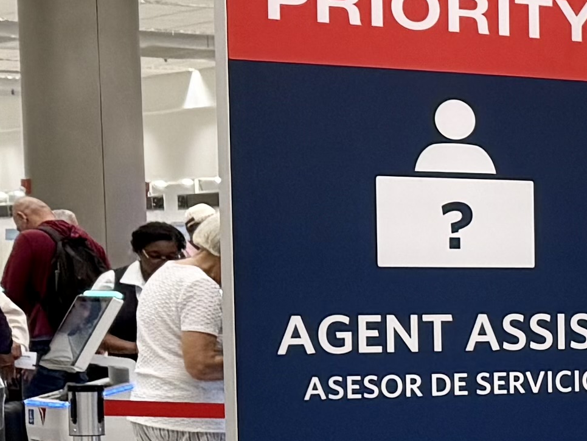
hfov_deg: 10.6
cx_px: 1639
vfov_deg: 10.4
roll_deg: +0.0
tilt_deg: -3.7
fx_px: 2408
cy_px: 456
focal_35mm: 142
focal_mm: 6.76
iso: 160
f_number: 1.78
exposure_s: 1/60
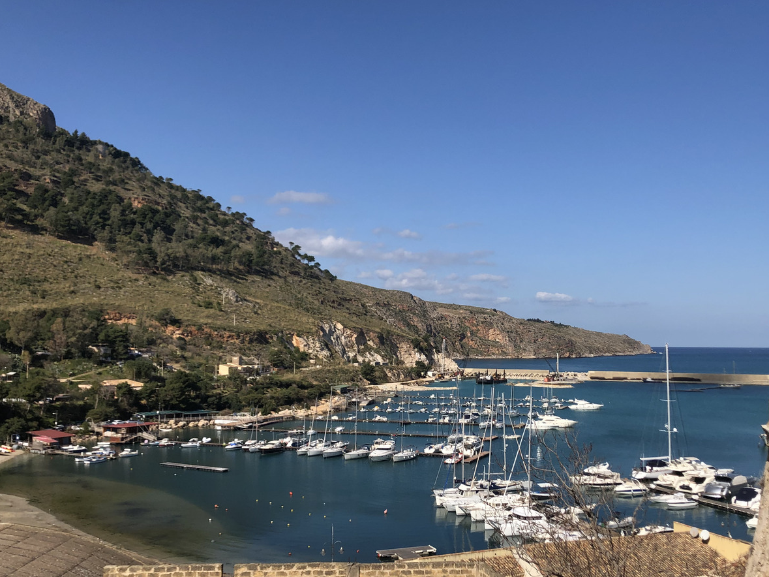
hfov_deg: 48.8
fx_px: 844
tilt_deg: +2.9
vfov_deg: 37.7
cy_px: 319
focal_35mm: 38
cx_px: 441
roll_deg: +0.6
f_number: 1.8
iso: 25
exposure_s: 1/3247
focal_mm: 4
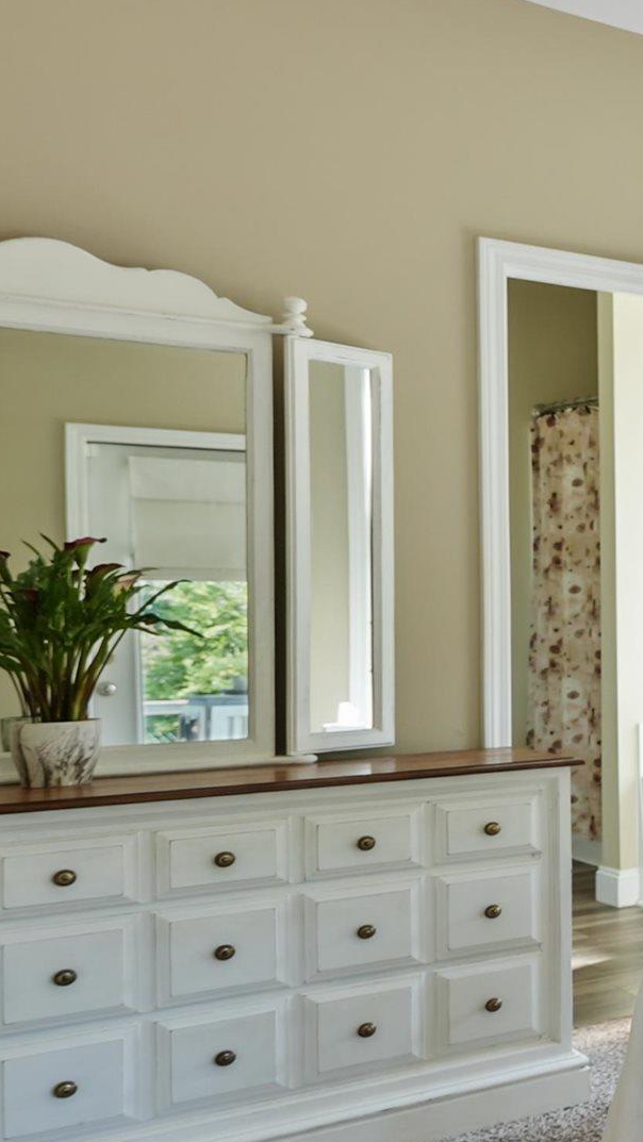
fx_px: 1272
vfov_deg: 48.2
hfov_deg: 16.5
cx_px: 1438
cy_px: 664
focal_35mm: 42
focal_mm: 14
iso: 100
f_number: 5.6
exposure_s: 1/6
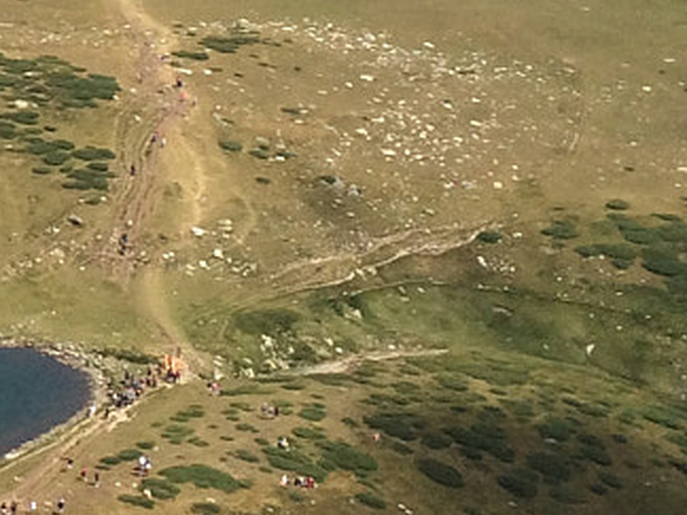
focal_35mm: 143
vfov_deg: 10.1
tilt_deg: -5.8
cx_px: -670
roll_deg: -0.2
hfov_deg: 12.3
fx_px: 2838
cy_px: -225
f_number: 2.2
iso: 32
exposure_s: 1/2564
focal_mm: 4.15
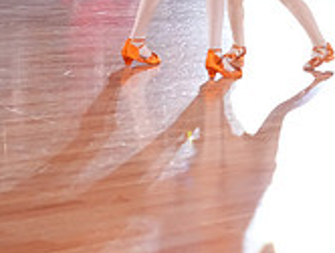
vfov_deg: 10.2
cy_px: -112
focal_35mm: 141
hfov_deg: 13.1
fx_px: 1367
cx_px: 533
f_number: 5
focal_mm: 42
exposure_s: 1/400
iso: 5000
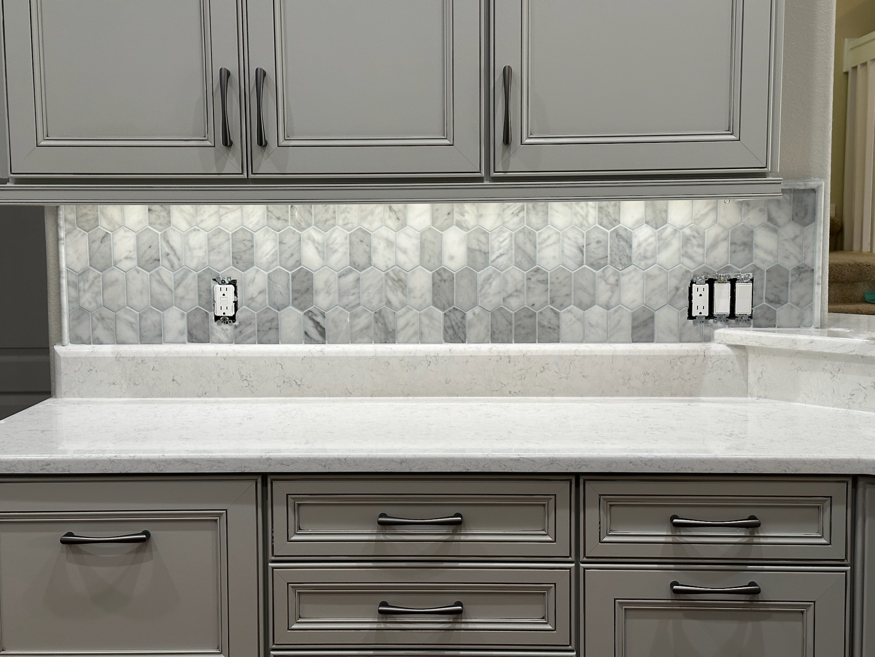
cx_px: 438
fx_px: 1213
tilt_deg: -6.5
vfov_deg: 30.3
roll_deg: +0.3
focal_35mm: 48
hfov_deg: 39.7
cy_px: 328
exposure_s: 1/63
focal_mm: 6.86
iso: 64
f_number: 1.78
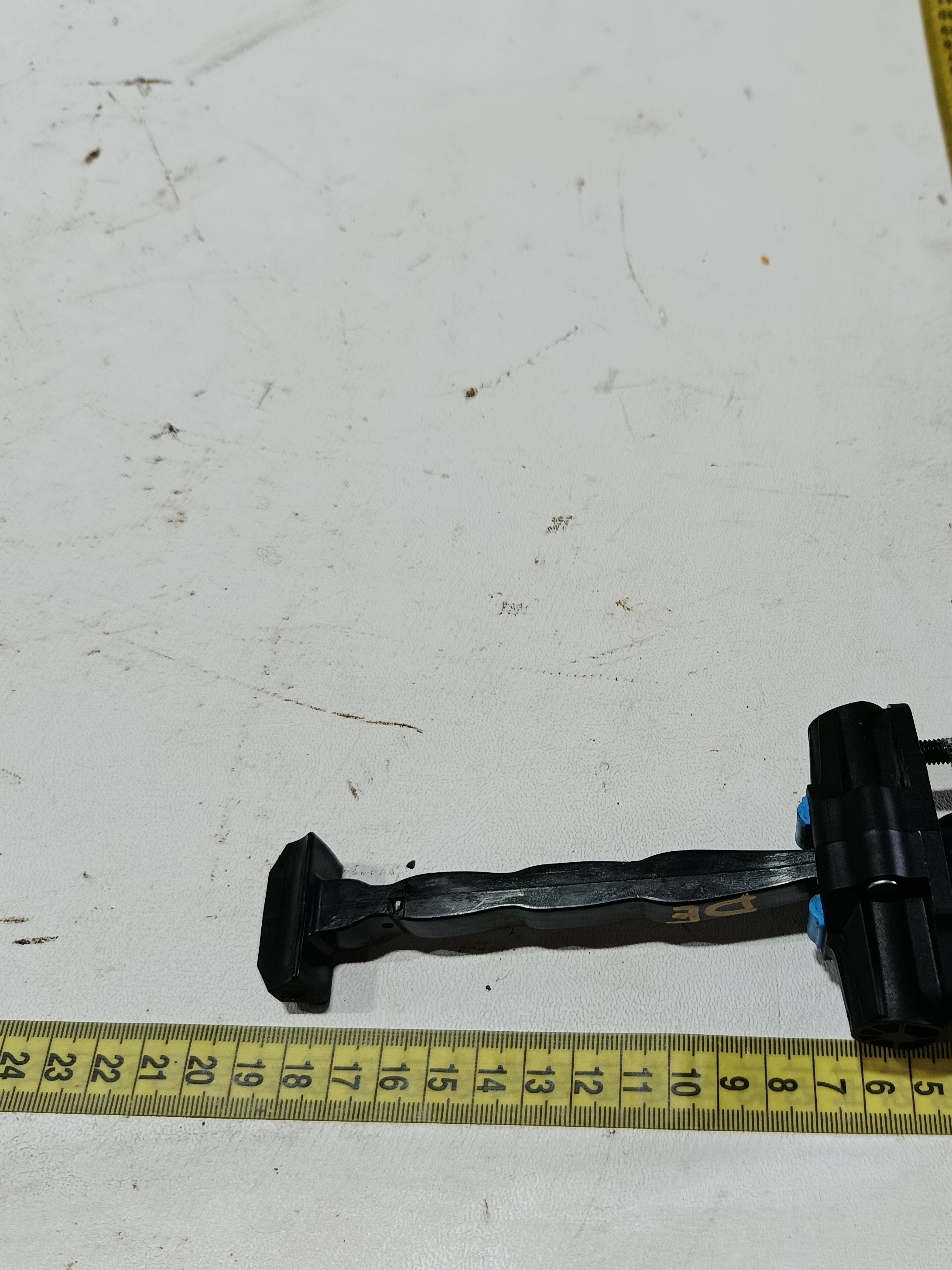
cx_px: 660
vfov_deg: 55.3
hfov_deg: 42.2
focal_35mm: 33
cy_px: 627
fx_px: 1210
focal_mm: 5.24
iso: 146
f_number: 1.7
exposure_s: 1/120
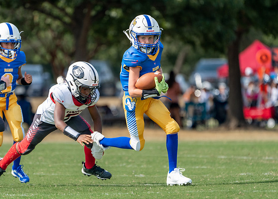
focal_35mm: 538
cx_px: 131
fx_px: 4247
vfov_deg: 2.7
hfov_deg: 3.7
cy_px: 113
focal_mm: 400
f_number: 5.6
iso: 500
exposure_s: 1/2500
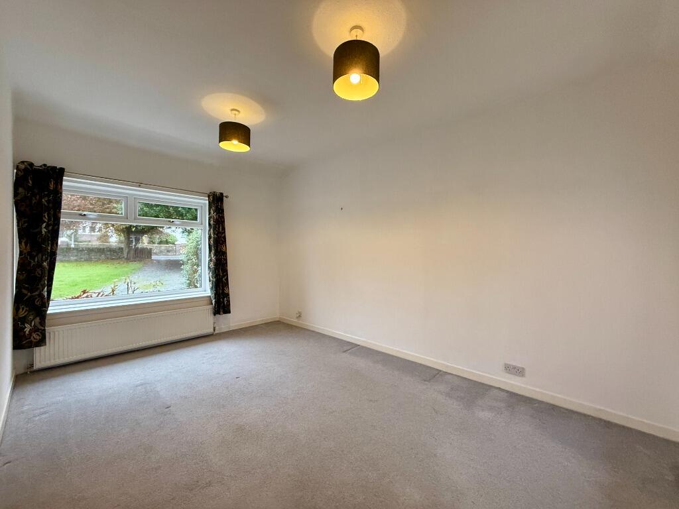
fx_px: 275
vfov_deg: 85.7
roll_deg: -1.0
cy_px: 254
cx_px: 340
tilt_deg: -0.7
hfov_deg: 102.1
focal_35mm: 14
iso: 400
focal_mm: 2.22
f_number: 2.2
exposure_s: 1/99
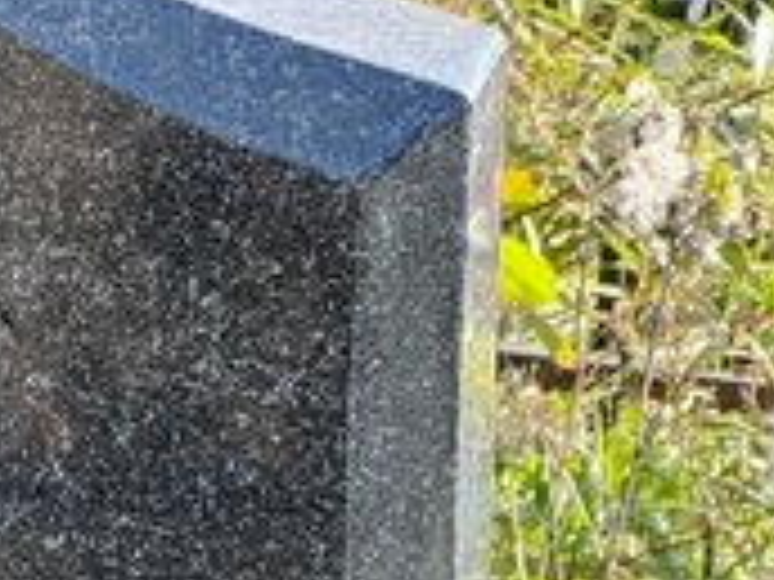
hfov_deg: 5.4
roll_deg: +1.1
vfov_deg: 4.1
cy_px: 1290
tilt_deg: -19.0
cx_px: -634
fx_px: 8005
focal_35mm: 358
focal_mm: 9
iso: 32
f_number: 2.8
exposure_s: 1/101
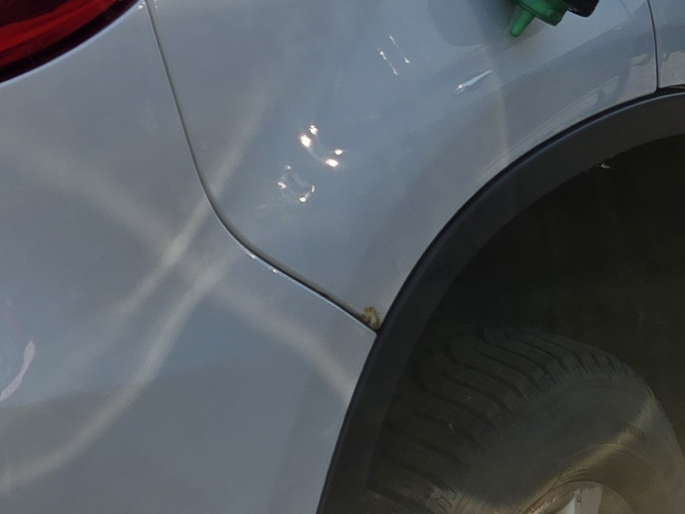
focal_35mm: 103
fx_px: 2038
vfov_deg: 14.3
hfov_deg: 18.6
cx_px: -1
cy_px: 81
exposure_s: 1/1700
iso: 25
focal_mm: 5.4
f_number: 1.8
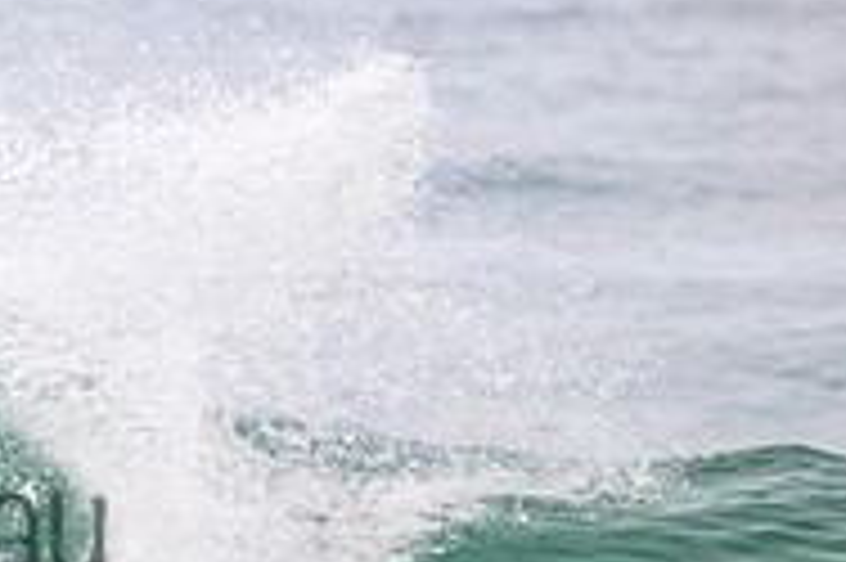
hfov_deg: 0.8
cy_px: 474
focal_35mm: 2474
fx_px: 58087
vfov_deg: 0.6
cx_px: -369
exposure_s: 1/2000
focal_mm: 800
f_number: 11
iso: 4500
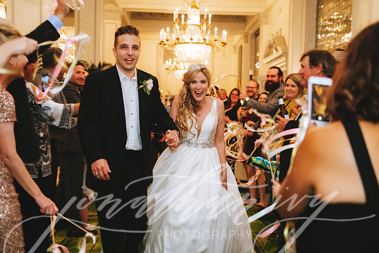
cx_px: 190
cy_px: 126
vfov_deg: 26.0
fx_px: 548
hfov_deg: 38.2
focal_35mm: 52
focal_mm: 52
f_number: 2.8
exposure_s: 1/100
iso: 2500
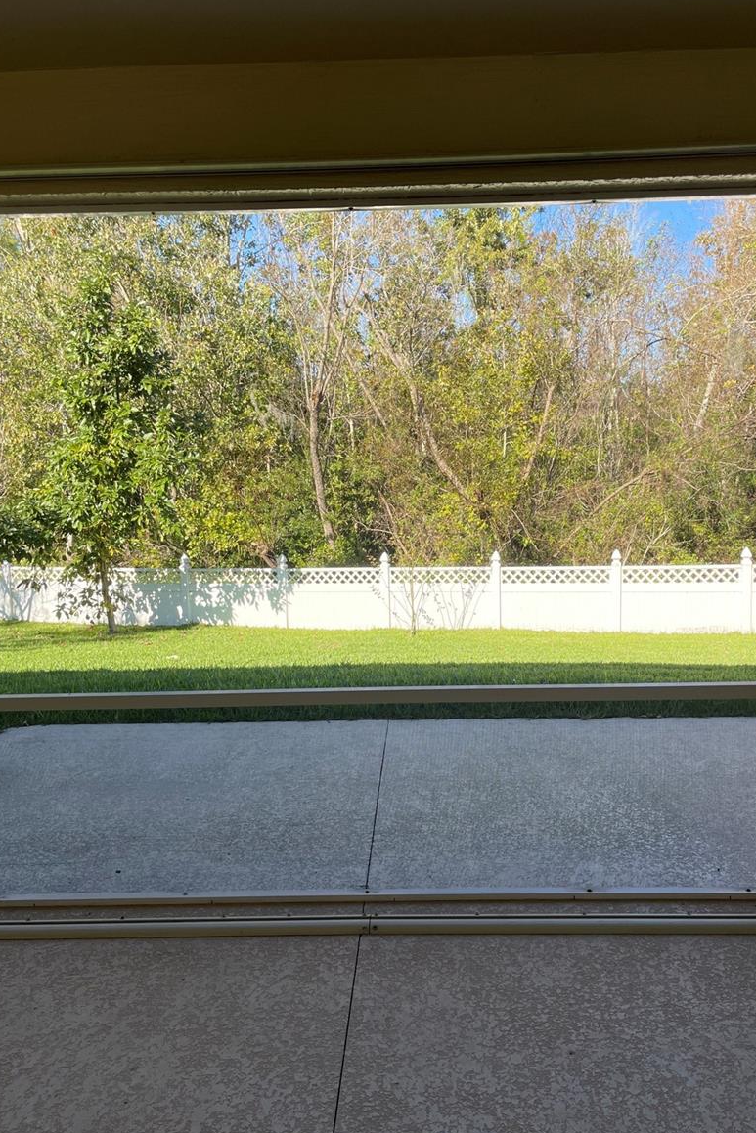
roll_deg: +2.4
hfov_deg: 46.4
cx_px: 397
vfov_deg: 65.5
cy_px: 560
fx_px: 882
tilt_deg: -5.4
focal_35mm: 28
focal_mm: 5.1
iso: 32
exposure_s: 1/842
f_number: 1.6
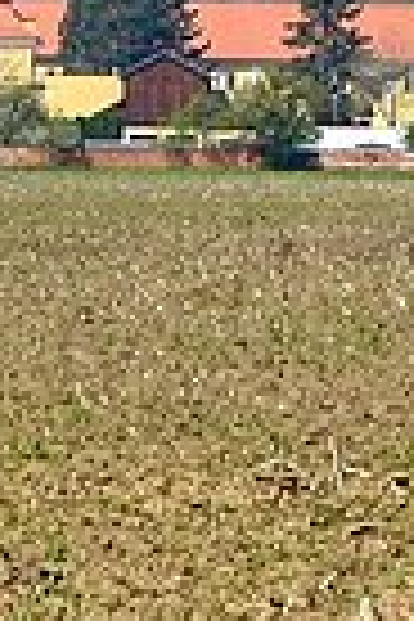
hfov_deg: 3.3
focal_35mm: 410
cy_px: 108
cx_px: 774
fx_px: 7072
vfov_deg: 5.0
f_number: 6.3
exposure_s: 1/160
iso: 100
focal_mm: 42
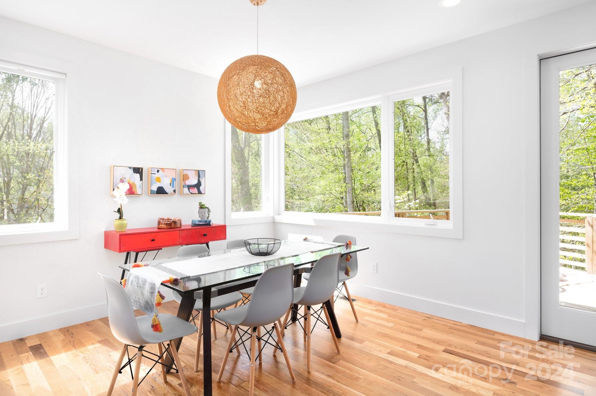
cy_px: 198
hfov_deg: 85.5
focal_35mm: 20
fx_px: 323
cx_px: 298
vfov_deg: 63.1
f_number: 8
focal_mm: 19.5
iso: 400
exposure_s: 1/60
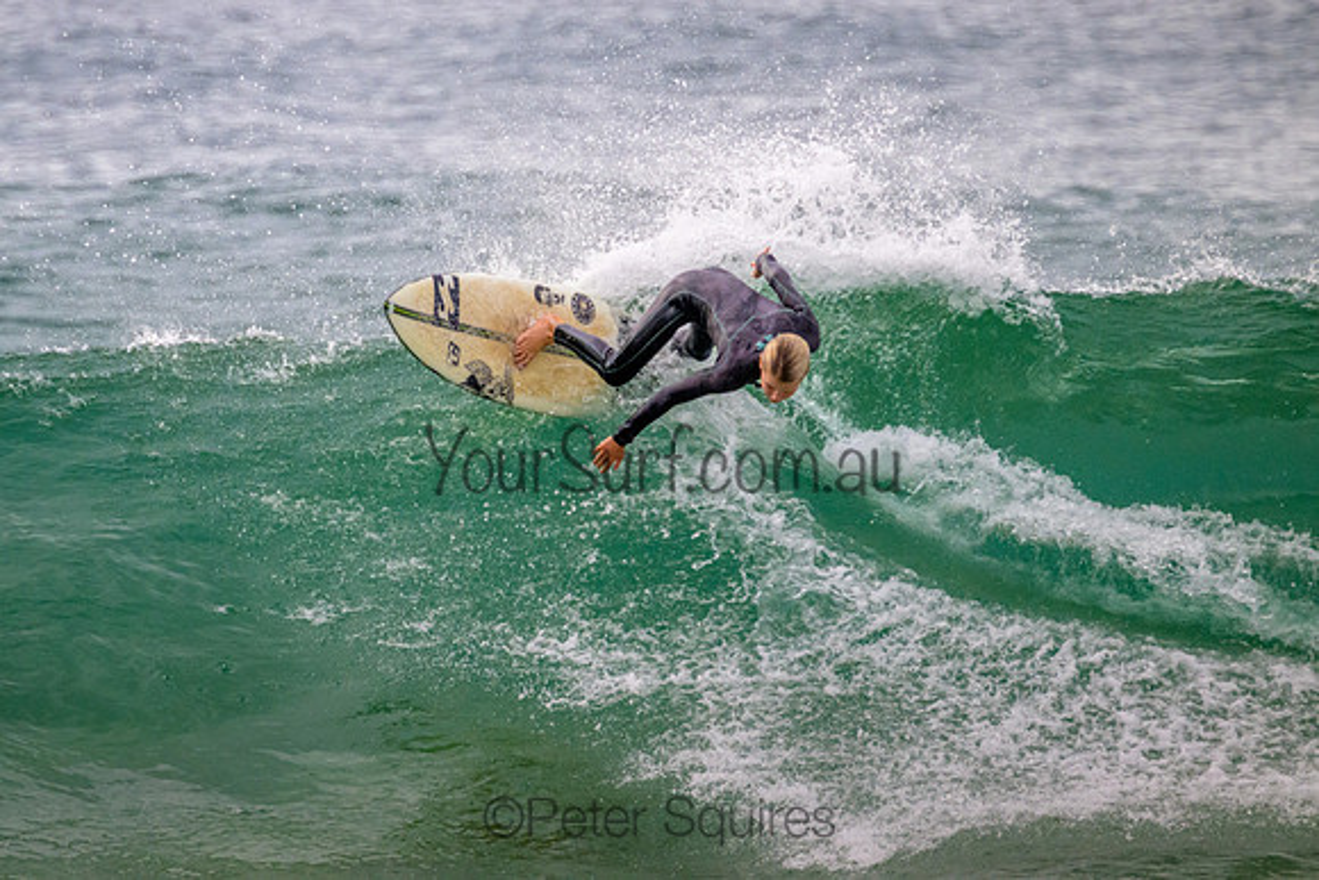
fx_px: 37915
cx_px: 466
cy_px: 311
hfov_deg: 2.0
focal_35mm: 1035
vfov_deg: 1.3
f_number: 11
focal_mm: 800
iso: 2200
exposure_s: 1/2000
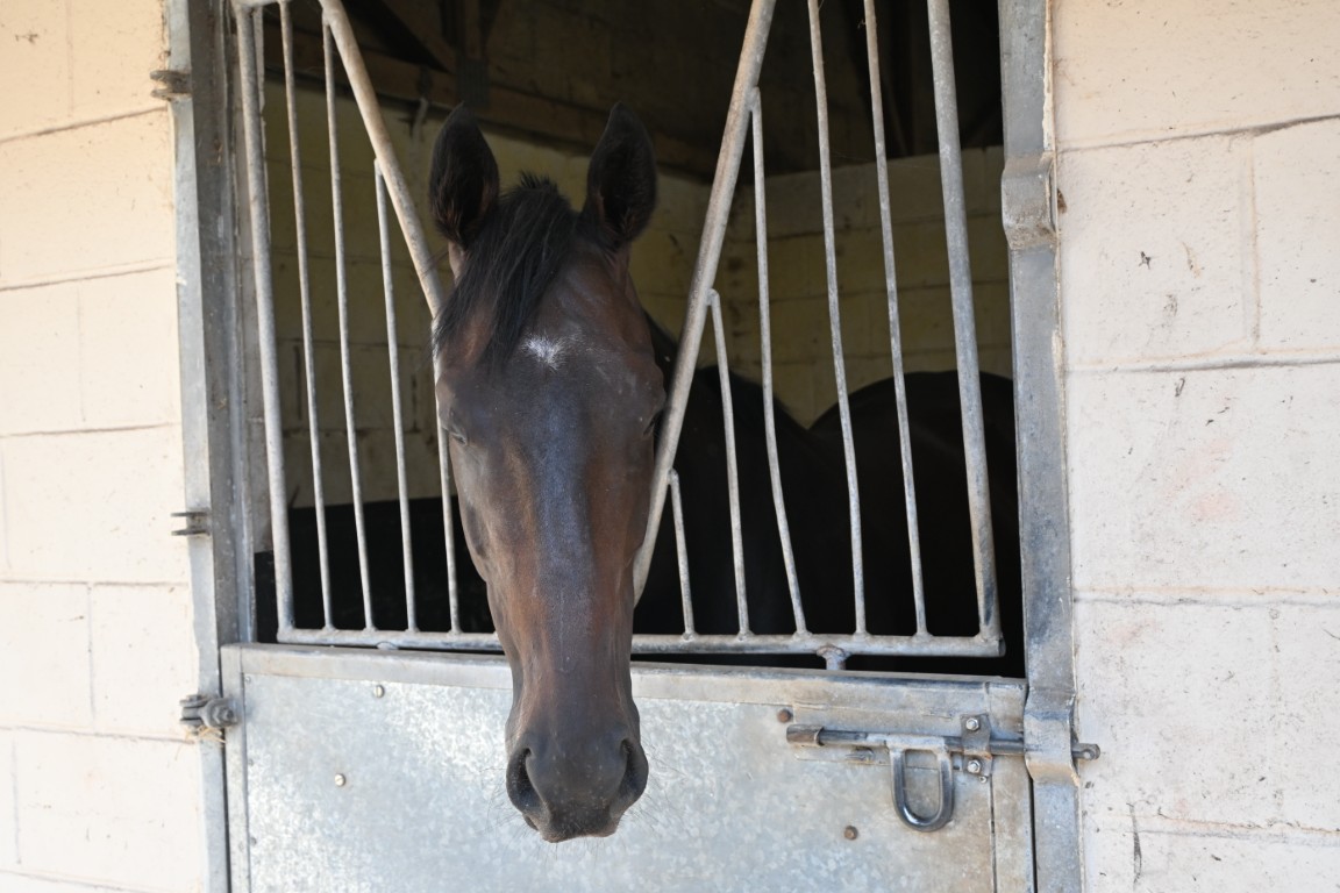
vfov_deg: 30.8
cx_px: 670
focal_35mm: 44
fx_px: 1619
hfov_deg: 45.0
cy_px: 446
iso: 320
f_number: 4.8
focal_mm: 29
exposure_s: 1/250
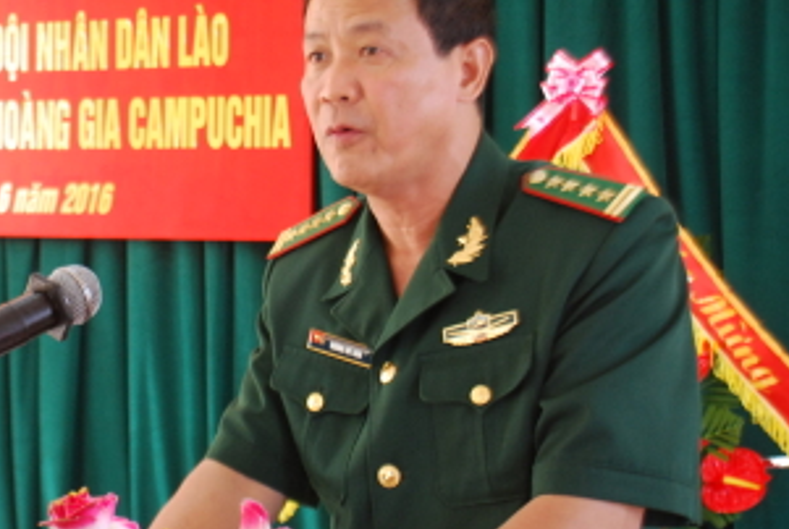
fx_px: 1865
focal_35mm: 85
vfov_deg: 16.1
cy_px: 204
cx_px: 170
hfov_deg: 23.6
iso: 500
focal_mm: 31
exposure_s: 1/30
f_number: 4.2
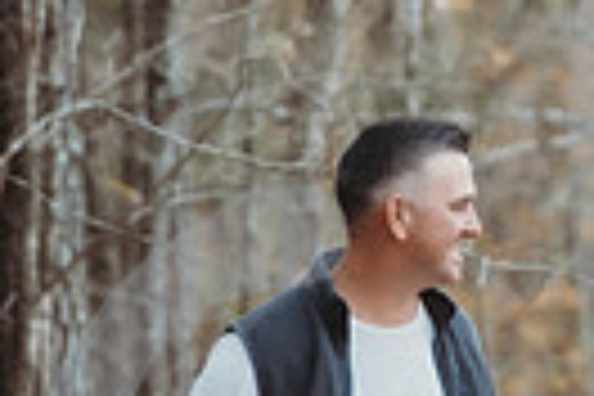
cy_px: 583
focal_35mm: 877
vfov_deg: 1.6
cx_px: 734
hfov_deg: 2.3
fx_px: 14469
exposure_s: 1/250
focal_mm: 200
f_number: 2.8
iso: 800
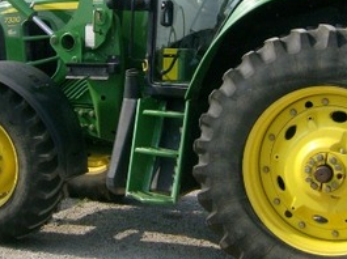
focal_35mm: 74
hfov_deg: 26.4
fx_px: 741
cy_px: 42
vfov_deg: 19.6
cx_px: 161
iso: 100
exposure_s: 1/613
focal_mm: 6
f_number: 4.7
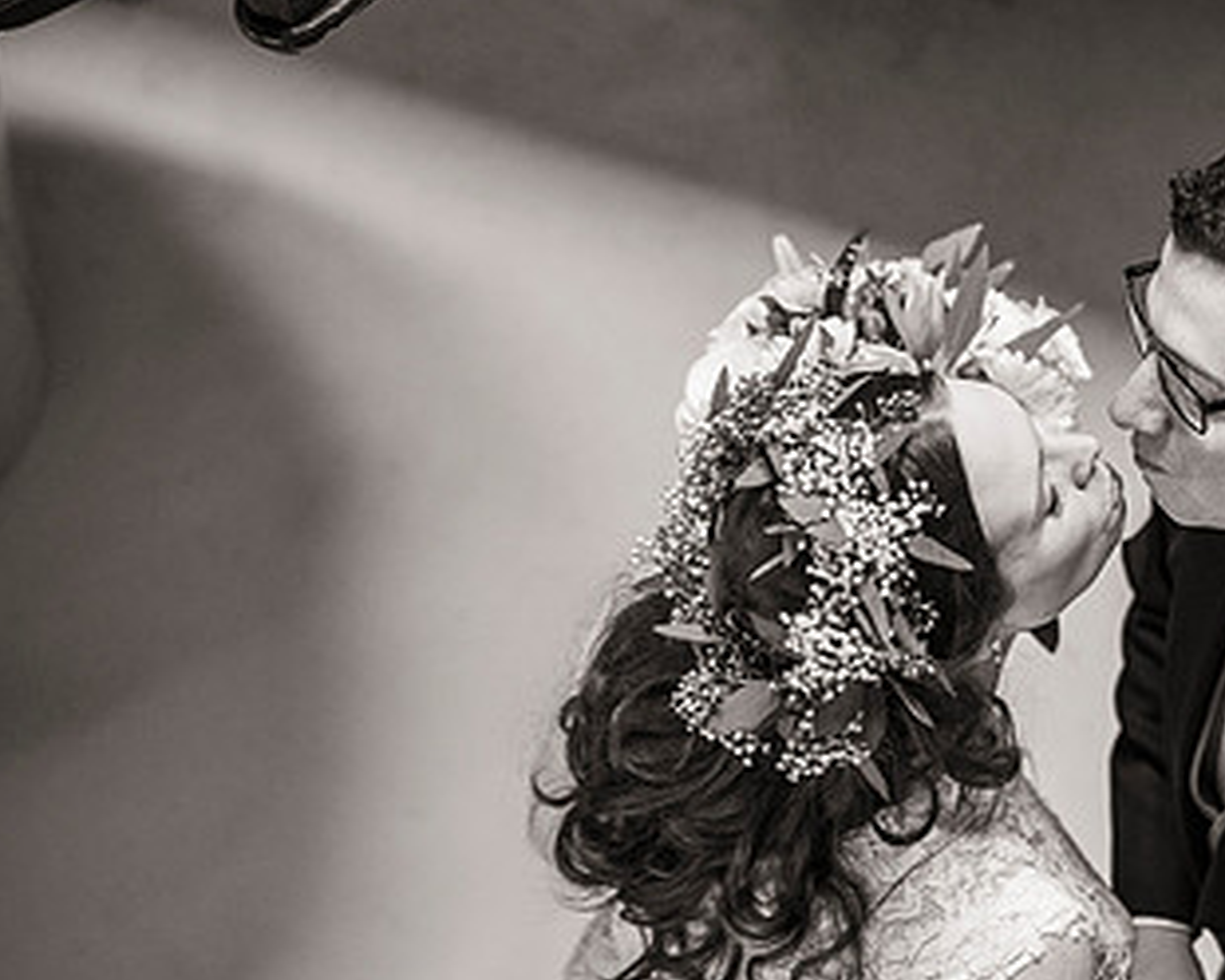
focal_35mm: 123
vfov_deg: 12.5
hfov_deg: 15.5
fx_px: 4459
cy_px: 650
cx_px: 1099
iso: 1600
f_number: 2.8
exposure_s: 1/160
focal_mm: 70
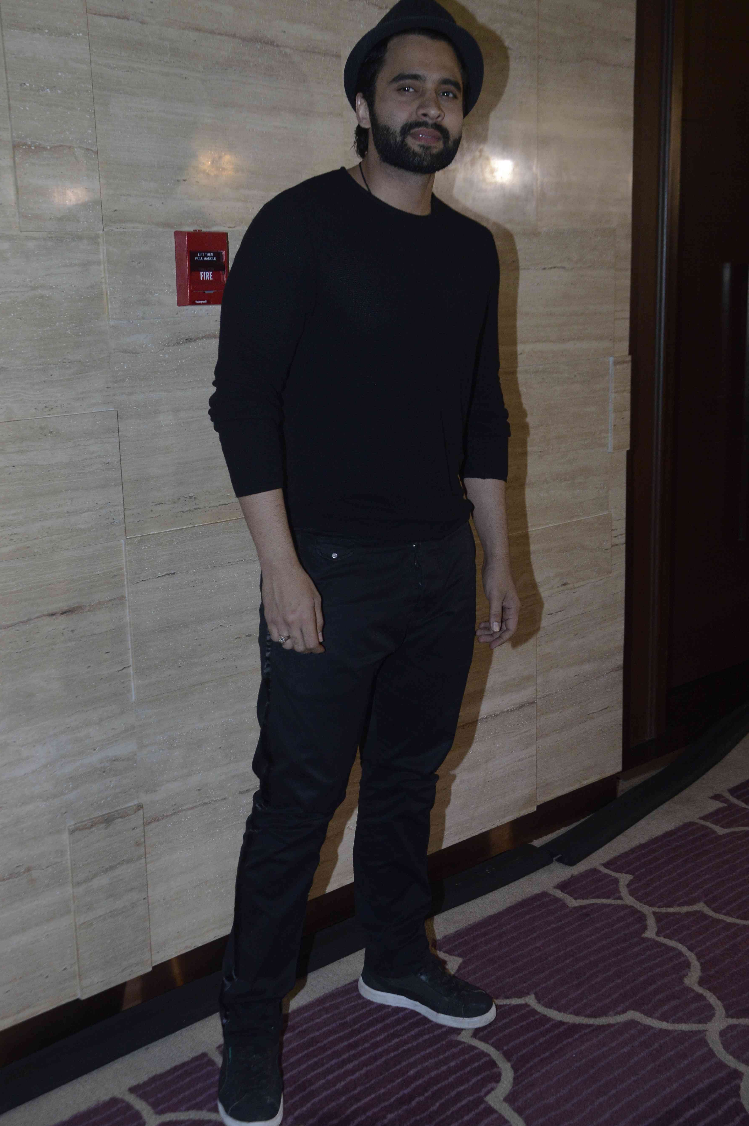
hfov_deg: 30.4
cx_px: 411
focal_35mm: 44
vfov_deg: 44.5
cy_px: 560
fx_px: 1376
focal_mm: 26
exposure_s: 1/160
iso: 800
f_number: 5.6
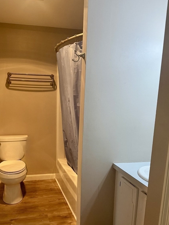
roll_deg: -1.3
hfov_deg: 42.7
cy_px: 145
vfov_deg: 54.5
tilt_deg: -12.0
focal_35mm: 33
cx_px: 67
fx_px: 215
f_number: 1.78
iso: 400
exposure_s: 1/60
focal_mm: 6.76
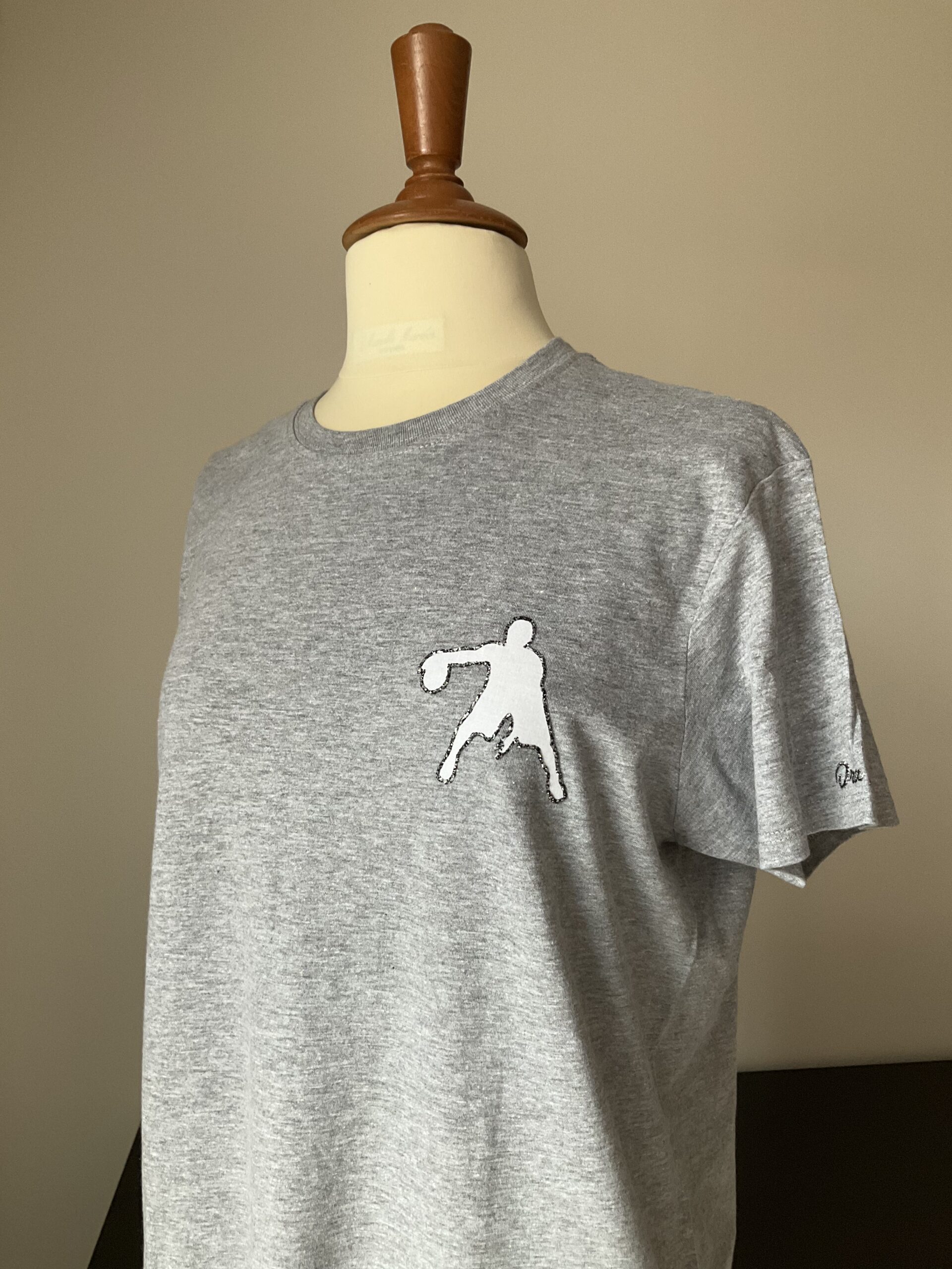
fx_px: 1063
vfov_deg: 61.7
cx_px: 476
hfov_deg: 48.2
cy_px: 634
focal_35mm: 29
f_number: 1.8
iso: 100
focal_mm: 3
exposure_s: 1/60
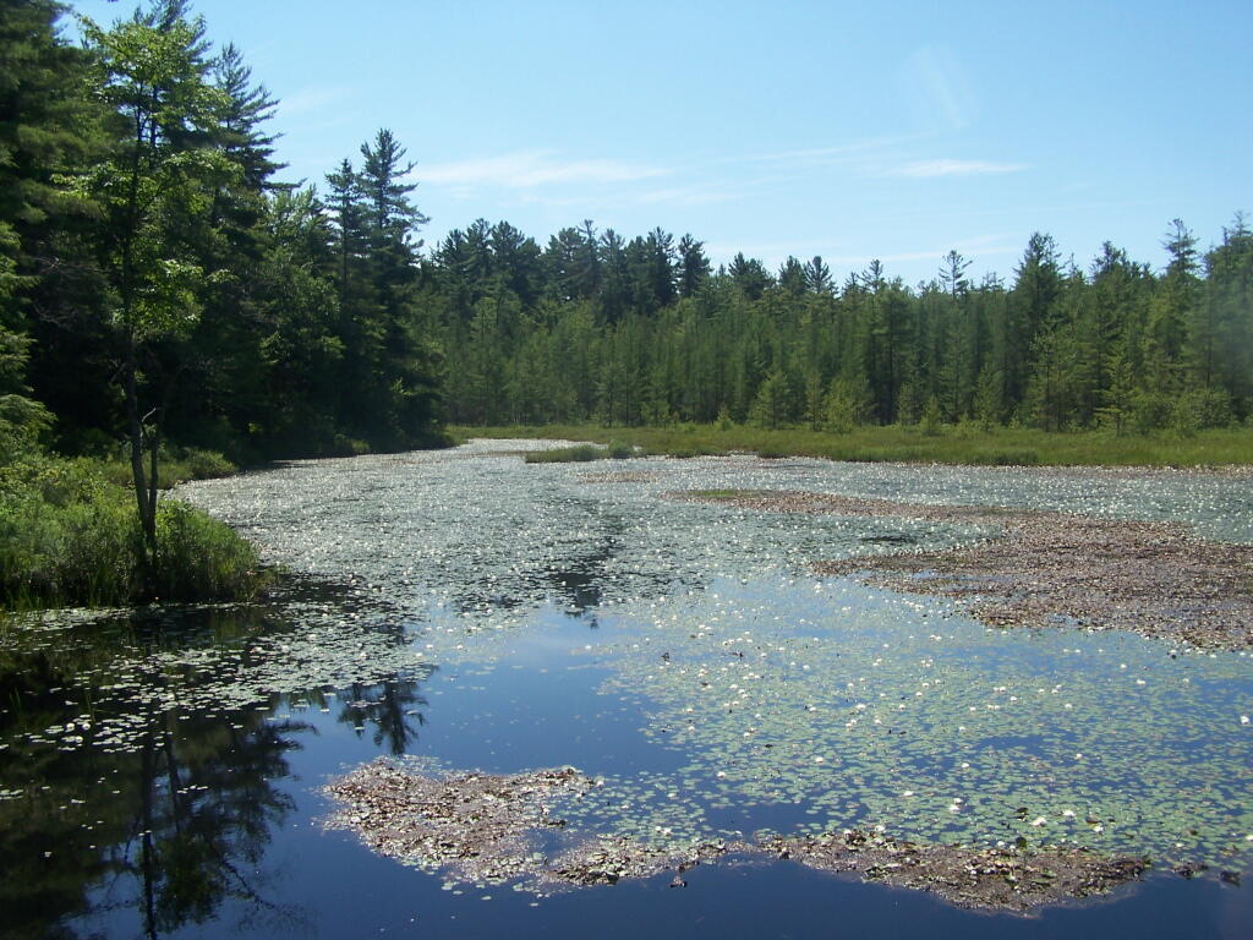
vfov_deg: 37.7
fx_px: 1375
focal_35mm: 38
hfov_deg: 49.0
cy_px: 470
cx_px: 626
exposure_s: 1/800
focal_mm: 6.3
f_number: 4
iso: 80
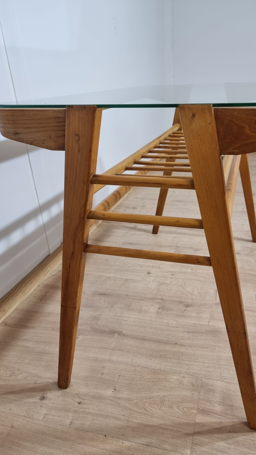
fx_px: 326
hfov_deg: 42.6
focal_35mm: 27
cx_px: 160
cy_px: 233
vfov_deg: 69.9
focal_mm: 6.7
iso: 64
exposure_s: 1/100
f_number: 1.8
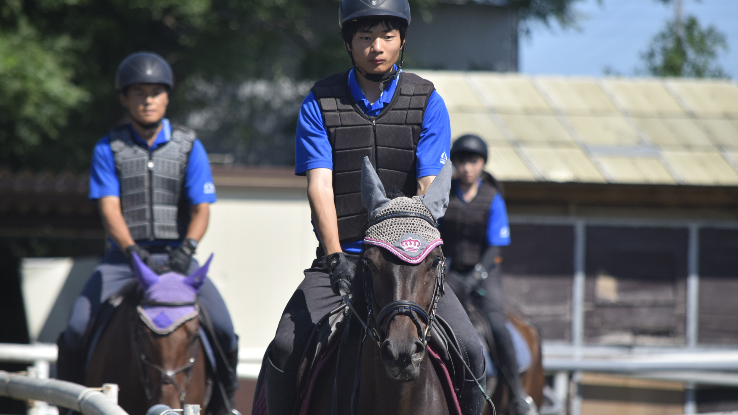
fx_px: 7397
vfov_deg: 3.2
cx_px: 369
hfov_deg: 5.7
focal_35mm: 378
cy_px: 195
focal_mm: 240
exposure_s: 1/2000
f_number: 5.6
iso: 400
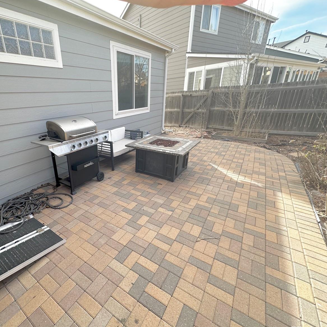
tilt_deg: -19.8
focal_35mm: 17
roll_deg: +3.1
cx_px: 112
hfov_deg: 81.5
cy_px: 167
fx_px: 182
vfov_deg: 84.0
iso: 40
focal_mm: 2.22
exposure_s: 1/360
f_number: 2.2
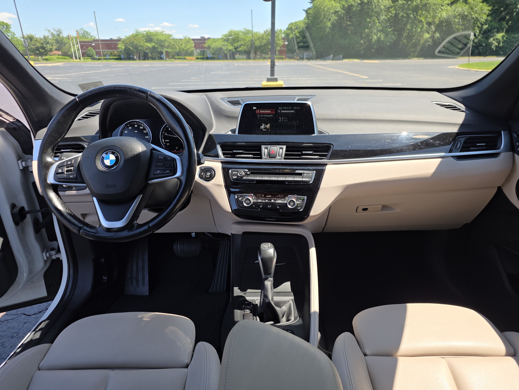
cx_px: 260
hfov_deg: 73.9
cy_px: 195
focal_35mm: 23
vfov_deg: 58.9
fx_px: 345
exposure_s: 1/2122
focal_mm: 6.25
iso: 80
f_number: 1.7
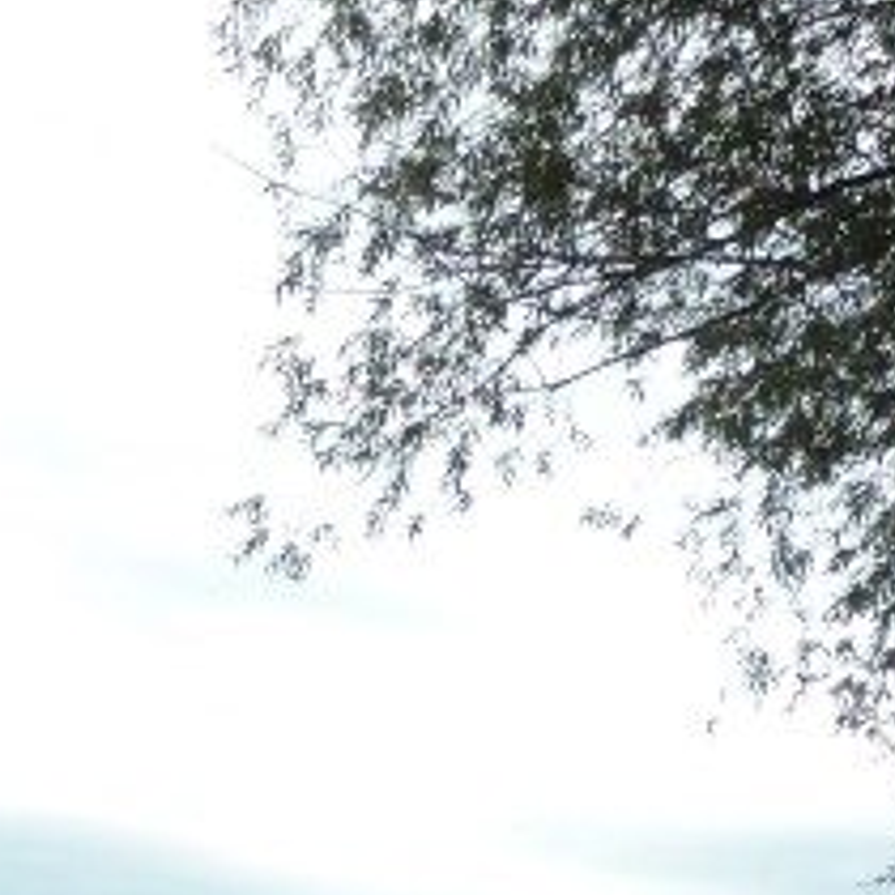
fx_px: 5031
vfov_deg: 9.7
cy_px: 1522
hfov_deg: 10.1
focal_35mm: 172
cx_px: 136
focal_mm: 6.5
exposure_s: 1/30
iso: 80
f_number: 3.6
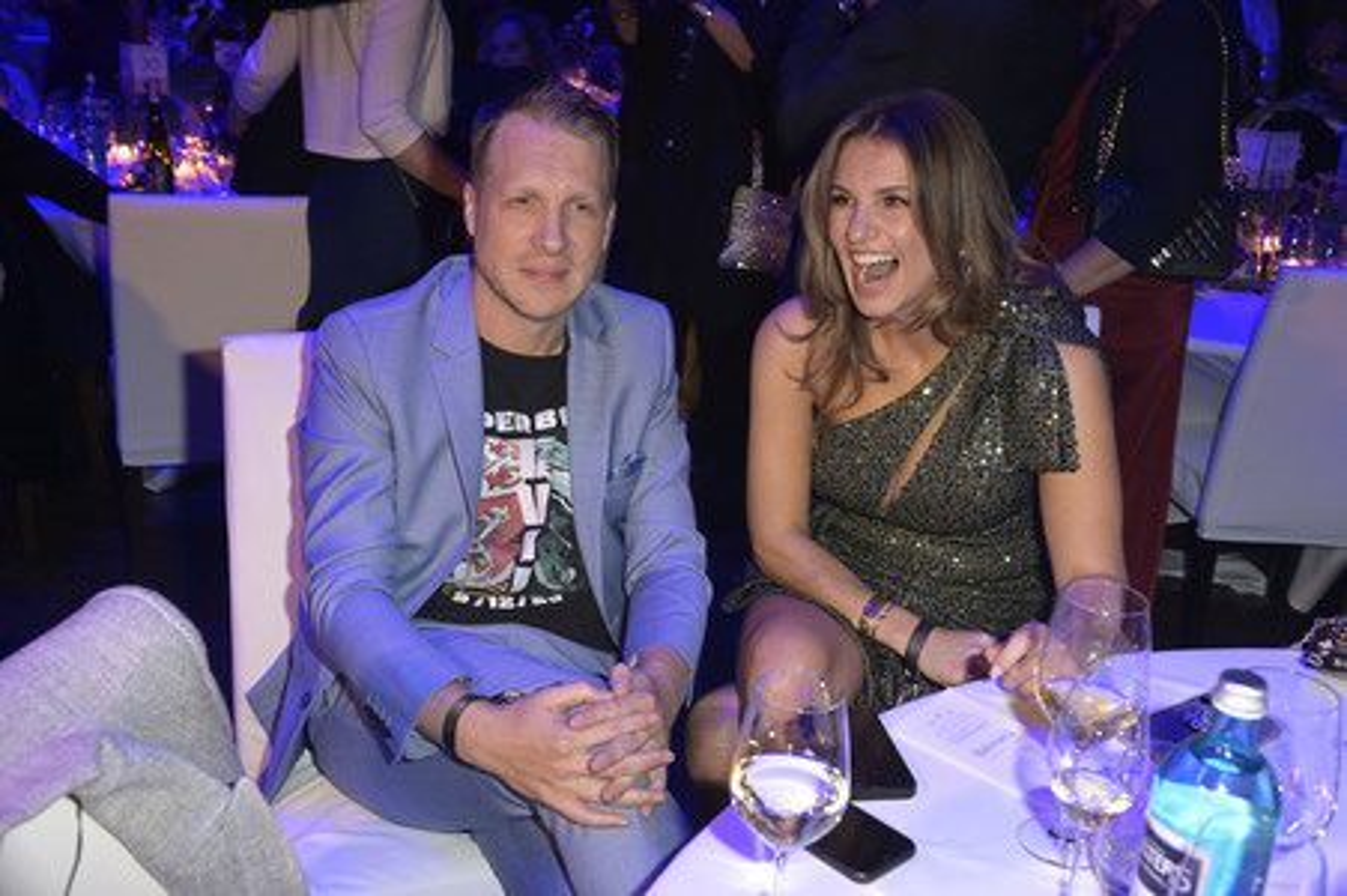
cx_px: 674
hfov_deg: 53.2
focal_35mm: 36
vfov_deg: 36.8
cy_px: 448
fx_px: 1346
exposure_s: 1/60
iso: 2500
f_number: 5.6
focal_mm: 36
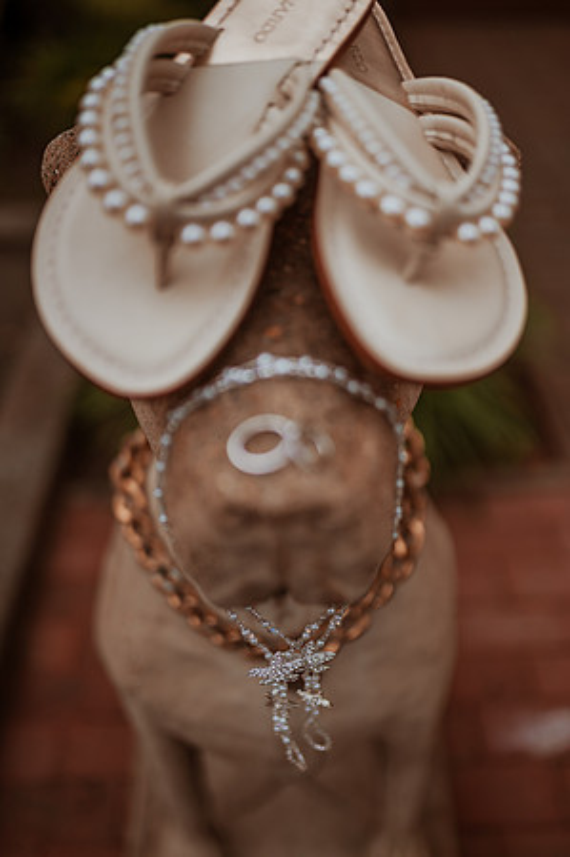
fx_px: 833
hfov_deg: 37.8
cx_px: 285
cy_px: 428
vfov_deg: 54.5
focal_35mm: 35
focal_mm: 35
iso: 200
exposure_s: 1/8000
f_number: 1.4
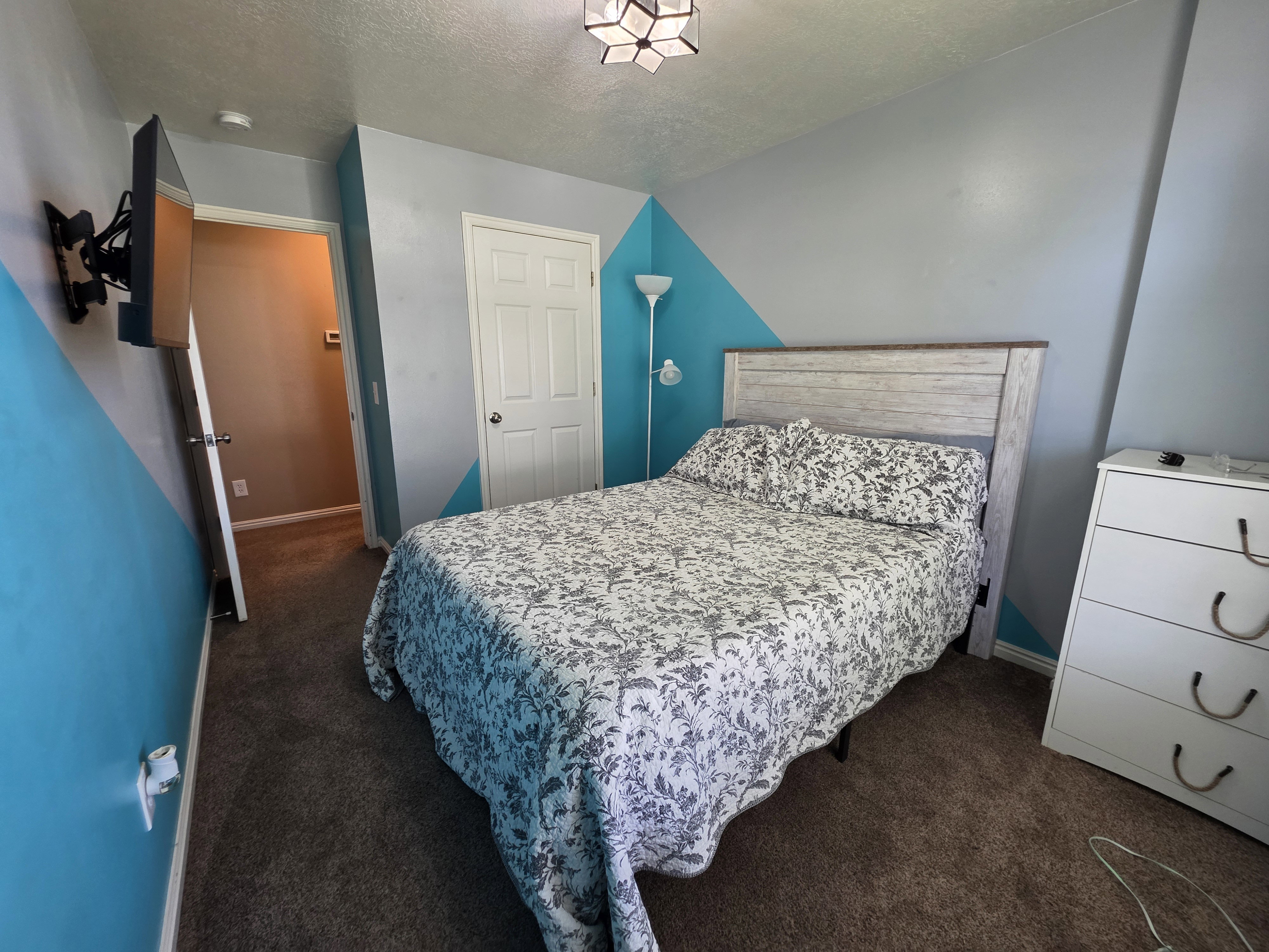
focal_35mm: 13
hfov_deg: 106.2
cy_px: 476
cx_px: 634
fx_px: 477
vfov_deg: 89.9
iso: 200
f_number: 1.9
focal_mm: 2.2
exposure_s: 1/60
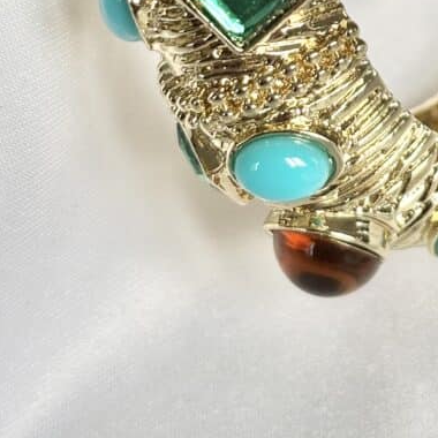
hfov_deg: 13.9
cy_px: -124
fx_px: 1775
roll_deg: +2.0
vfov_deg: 13.6
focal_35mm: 124
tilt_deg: -33.3
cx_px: 439
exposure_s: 1/242
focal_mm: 5.96
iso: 32
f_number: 1.6
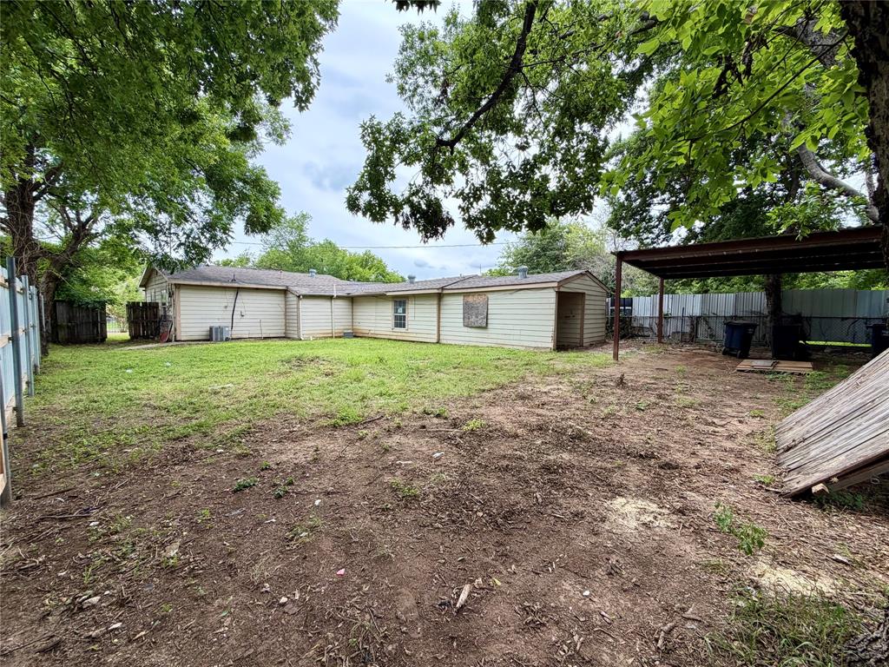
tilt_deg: -3.2
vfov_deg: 85.7
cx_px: 444
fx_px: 360
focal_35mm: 14
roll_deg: -0.6
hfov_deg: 102.1
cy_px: 334
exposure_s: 1/502
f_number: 2.2
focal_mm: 2.22
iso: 50
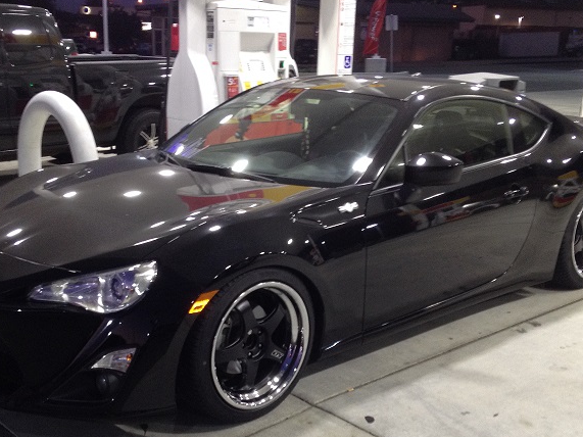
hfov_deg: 38.2
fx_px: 842
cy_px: 275
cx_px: 272
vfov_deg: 29.0
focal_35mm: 50
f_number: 2.4
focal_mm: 4.28
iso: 125
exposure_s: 1/20
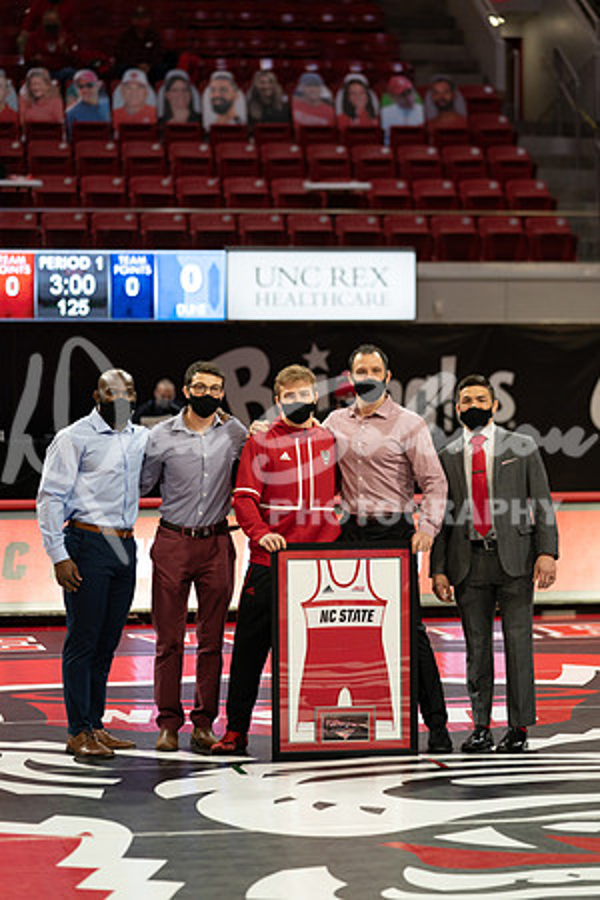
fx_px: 2600
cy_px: 450
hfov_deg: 13.2
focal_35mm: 104
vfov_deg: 19.6
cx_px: 300
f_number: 2.8
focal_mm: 104
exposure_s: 1/640
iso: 2500
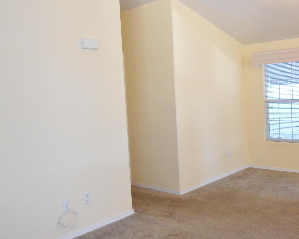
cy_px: 121
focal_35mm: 35
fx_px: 310
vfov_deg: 42.2
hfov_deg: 50.5
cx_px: 201
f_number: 3.5
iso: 250
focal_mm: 4.6
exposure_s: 1/30
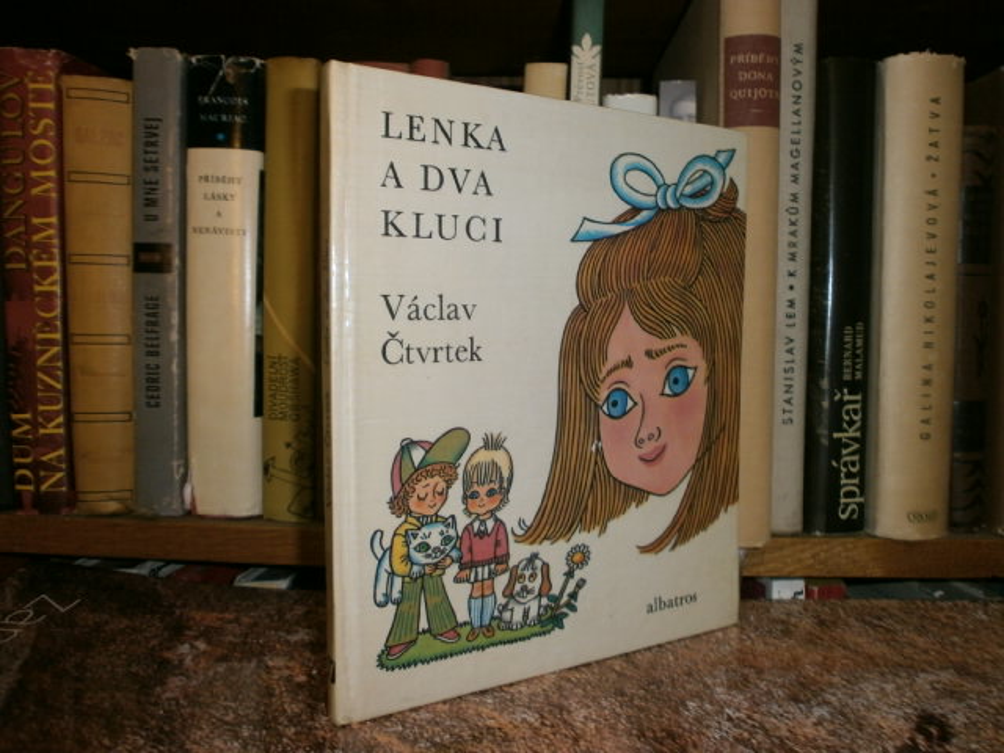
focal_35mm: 27
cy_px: 376
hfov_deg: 65.3
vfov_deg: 51.4
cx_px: 502
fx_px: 783
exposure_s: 1/30
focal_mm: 4.8
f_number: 2.9
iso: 125
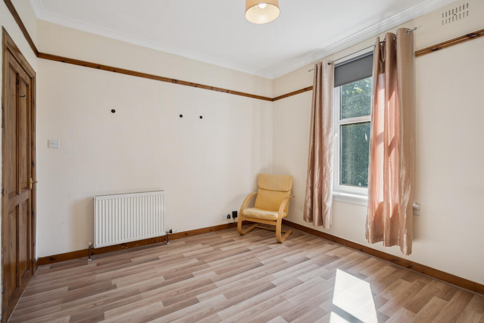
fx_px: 215
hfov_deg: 96.7
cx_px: 242
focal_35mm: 16
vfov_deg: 73.8
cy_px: 162
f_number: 4
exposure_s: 1/100
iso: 125
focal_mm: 16
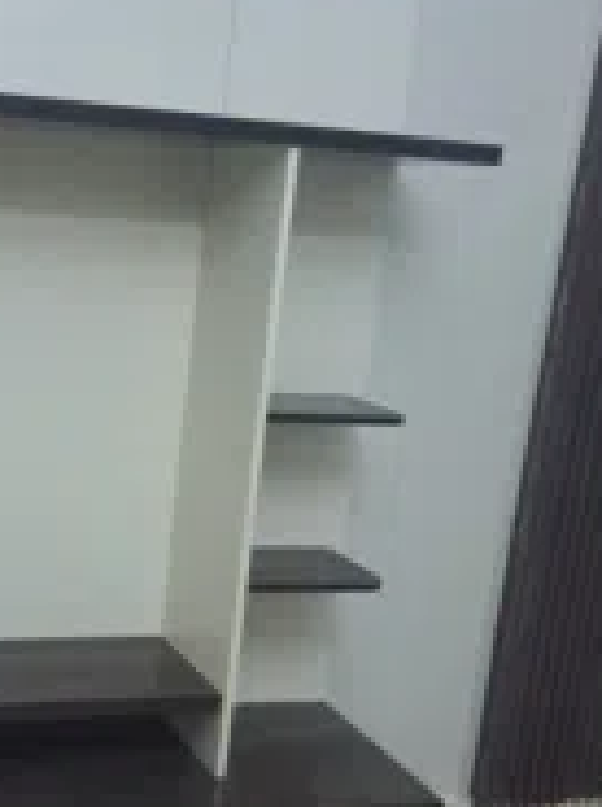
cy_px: 462
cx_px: 83
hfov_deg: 27.1
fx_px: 1210
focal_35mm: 52
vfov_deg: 36.8
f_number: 1.8
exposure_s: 1/33
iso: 400
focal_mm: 5.23
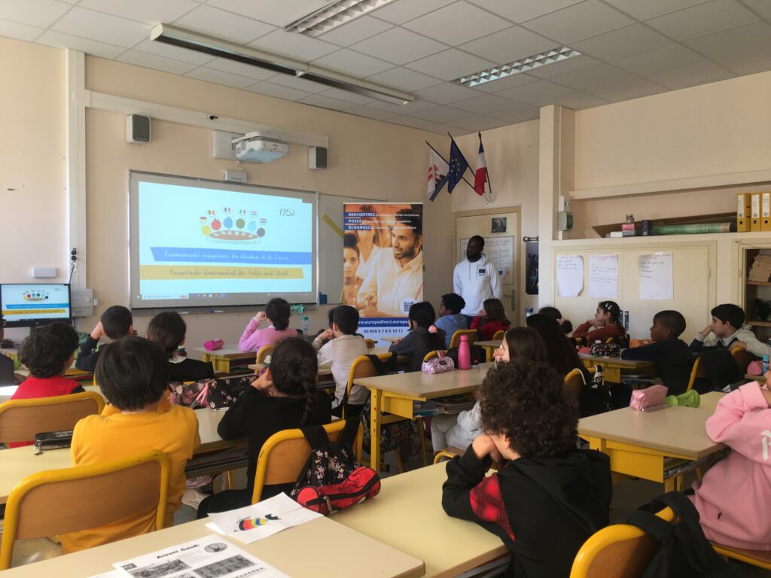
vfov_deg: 48.2
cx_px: 386
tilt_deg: -0.4
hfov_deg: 61.7
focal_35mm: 29
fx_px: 646
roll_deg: -0.1
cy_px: 289
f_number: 2.2
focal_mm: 4.15
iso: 32
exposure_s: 1/50
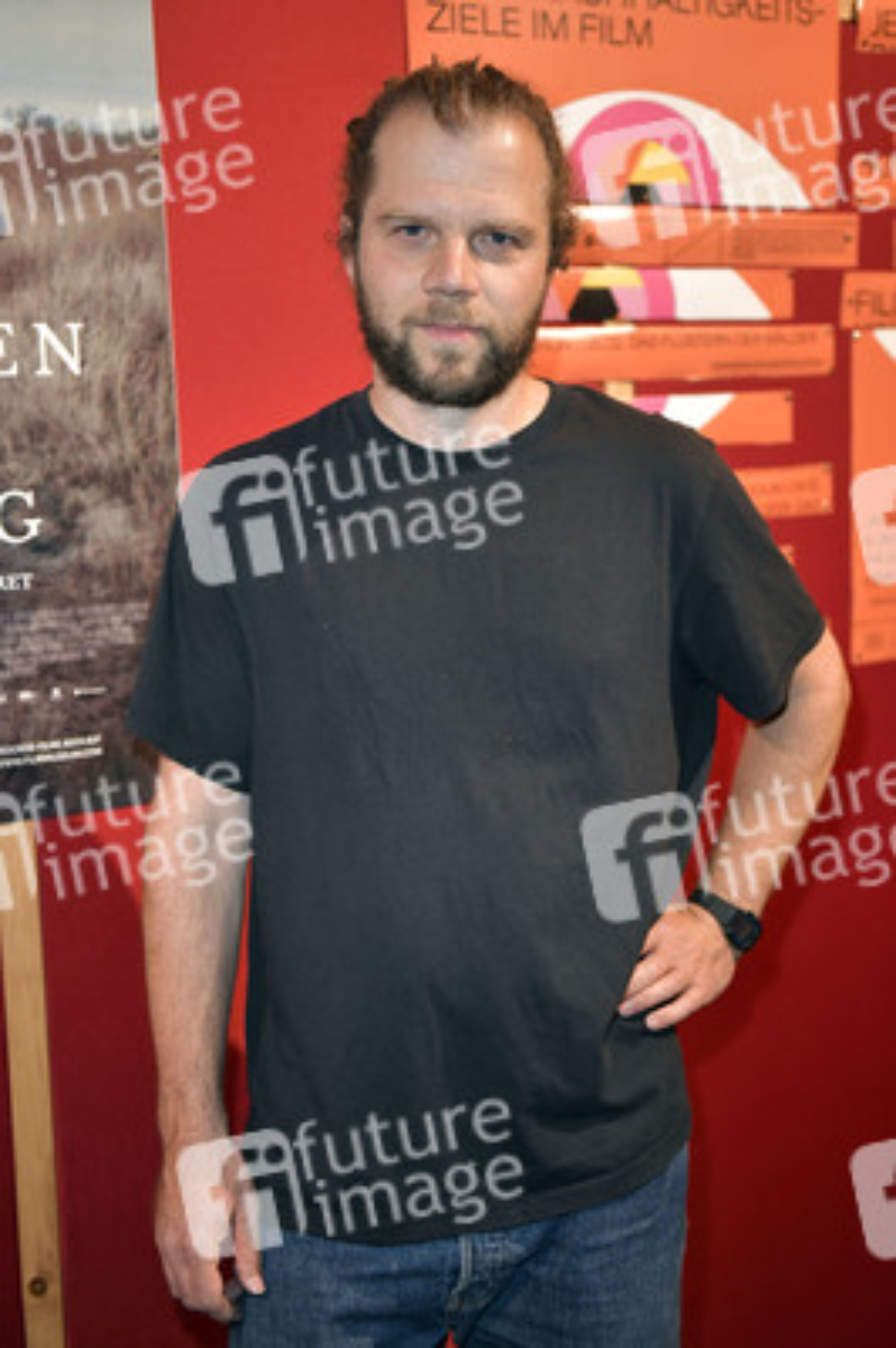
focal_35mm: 44
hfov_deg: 30.5
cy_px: 674
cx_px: 448
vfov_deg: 44.5
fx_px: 1645
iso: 2000
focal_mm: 44
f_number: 2.8
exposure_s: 1/250
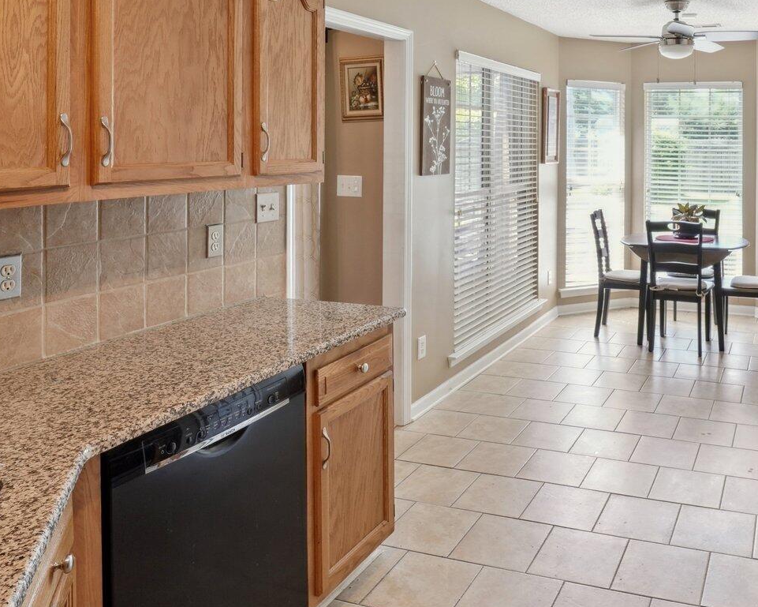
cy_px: 169
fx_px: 628
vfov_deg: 49.9
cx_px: 600
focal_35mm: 28
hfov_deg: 57.8
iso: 400
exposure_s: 1/6
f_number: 11
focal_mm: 14
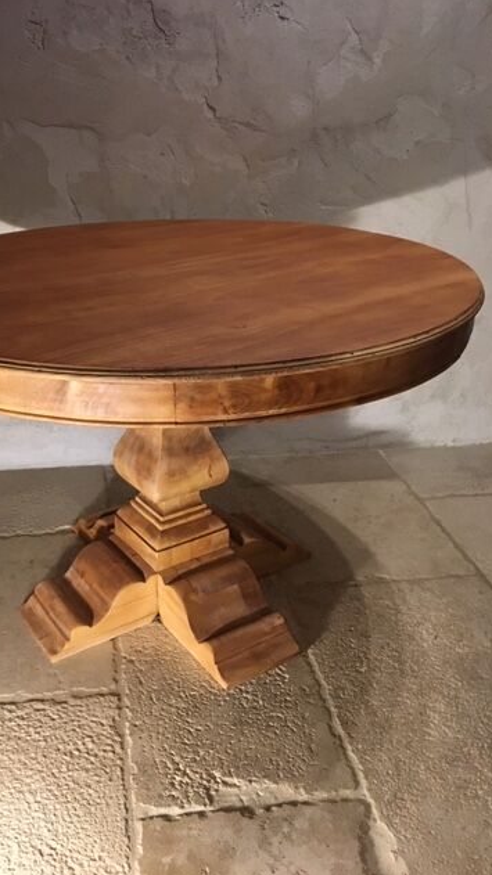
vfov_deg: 61.0
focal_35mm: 32
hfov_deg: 36.3
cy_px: 438
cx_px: 165
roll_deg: +1.0
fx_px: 743
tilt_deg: -24.3
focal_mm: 4.15
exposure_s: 1/25
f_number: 2.2
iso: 200
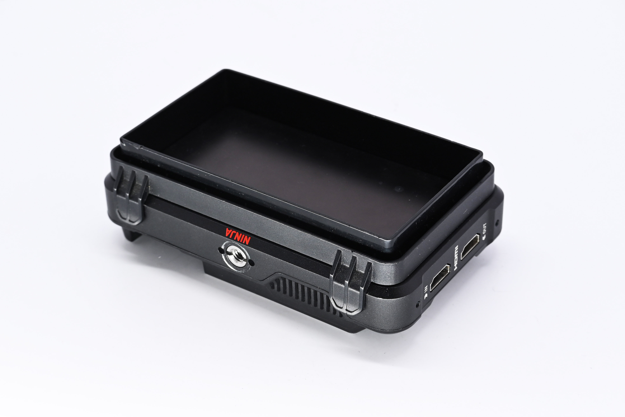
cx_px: 312
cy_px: 208
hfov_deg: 27.0
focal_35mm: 75
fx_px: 1302
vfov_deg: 18.2
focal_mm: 50
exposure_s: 1/200
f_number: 9
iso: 500
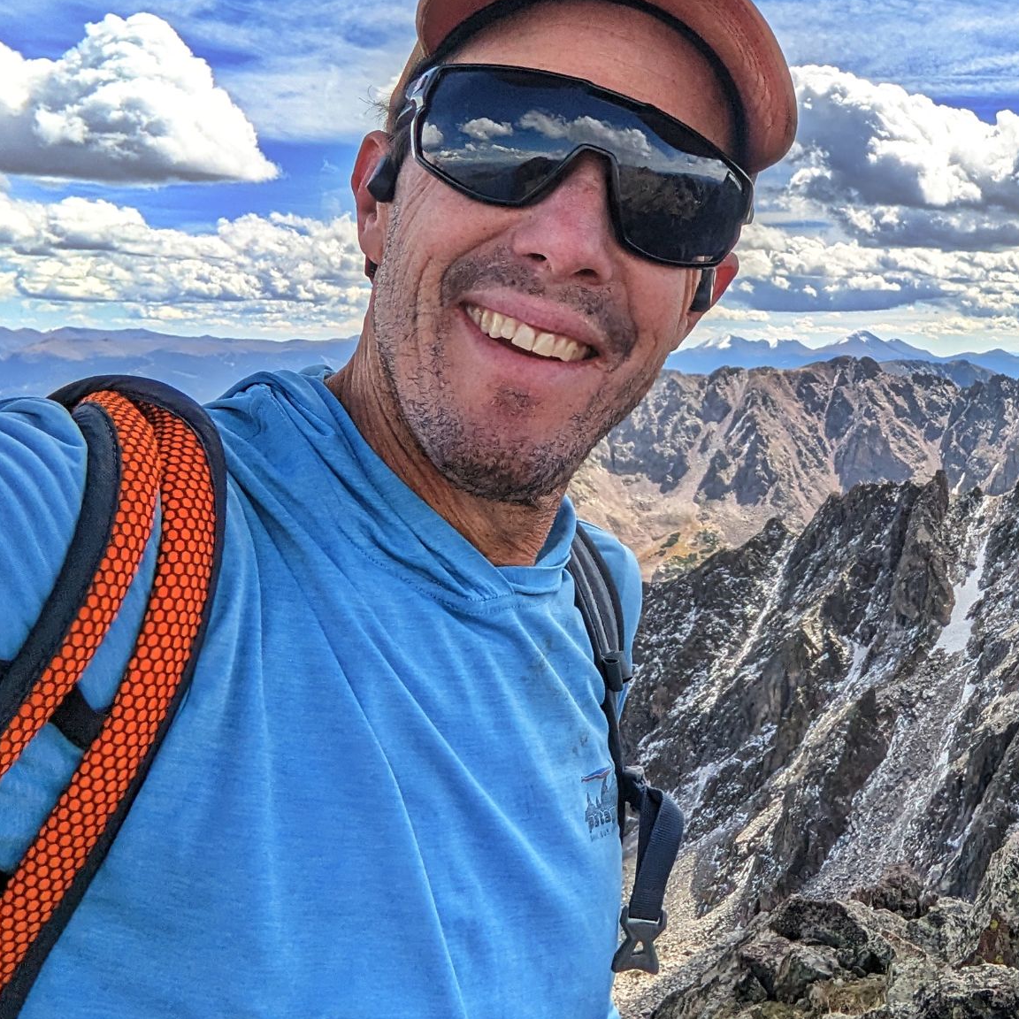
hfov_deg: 46.2
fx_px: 1099
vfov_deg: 49.1
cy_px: 364
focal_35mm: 33
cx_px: 862
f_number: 2
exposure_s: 1/2770
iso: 44
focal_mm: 2.47
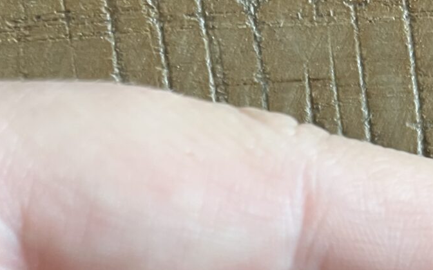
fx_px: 991
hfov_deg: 24.1
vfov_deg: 13.4
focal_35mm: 84
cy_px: 535
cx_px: 368
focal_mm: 5.1
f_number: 1.6
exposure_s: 1/50
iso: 160
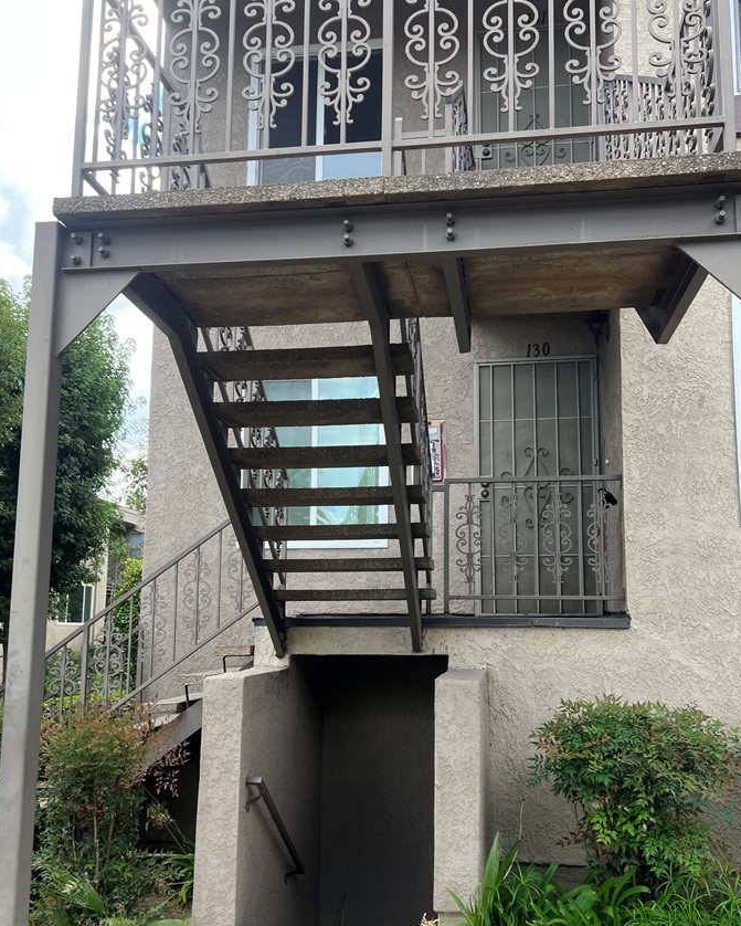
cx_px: 402
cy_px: 520
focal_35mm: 31
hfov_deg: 47.1
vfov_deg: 57.0
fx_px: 849
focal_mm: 5.7
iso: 40
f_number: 1.5
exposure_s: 1/268
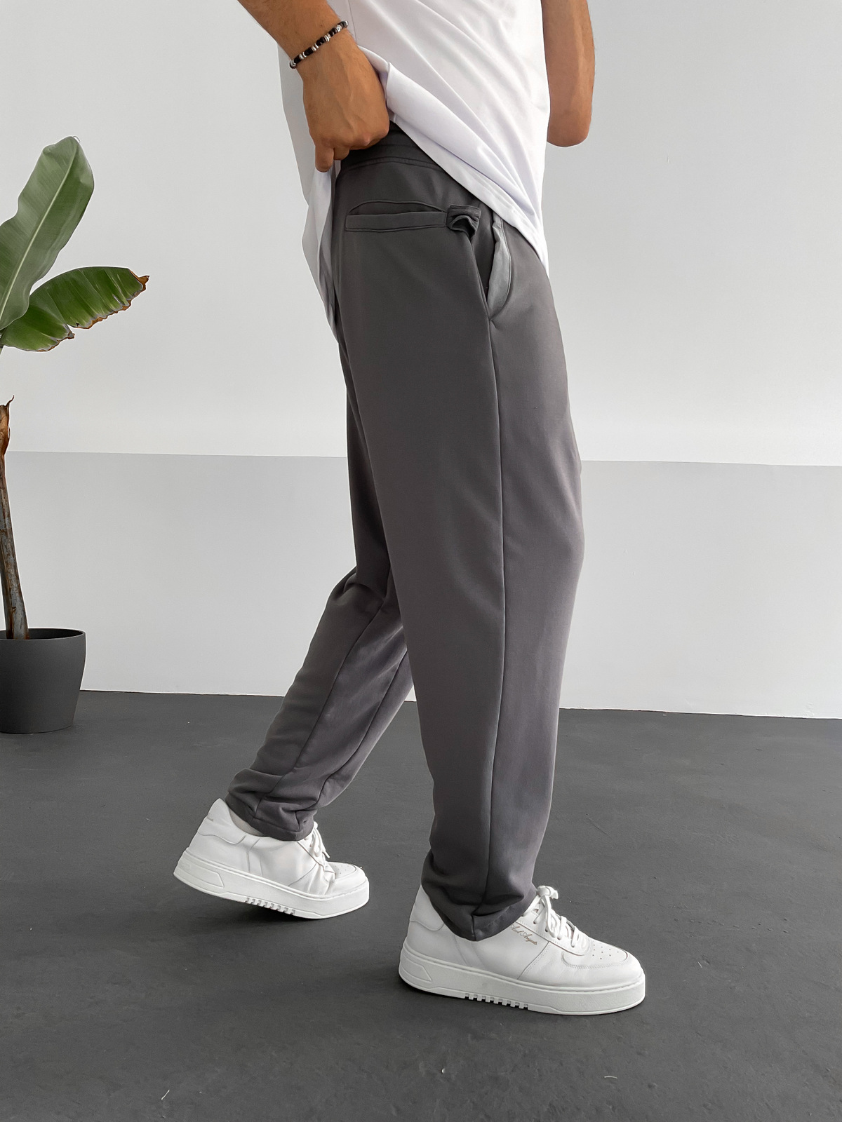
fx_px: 941
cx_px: 421
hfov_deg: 48.2
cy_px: 561
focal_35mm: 29
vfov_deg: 61.7
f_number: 1.8
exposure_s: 1/120
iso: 50
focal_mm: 3
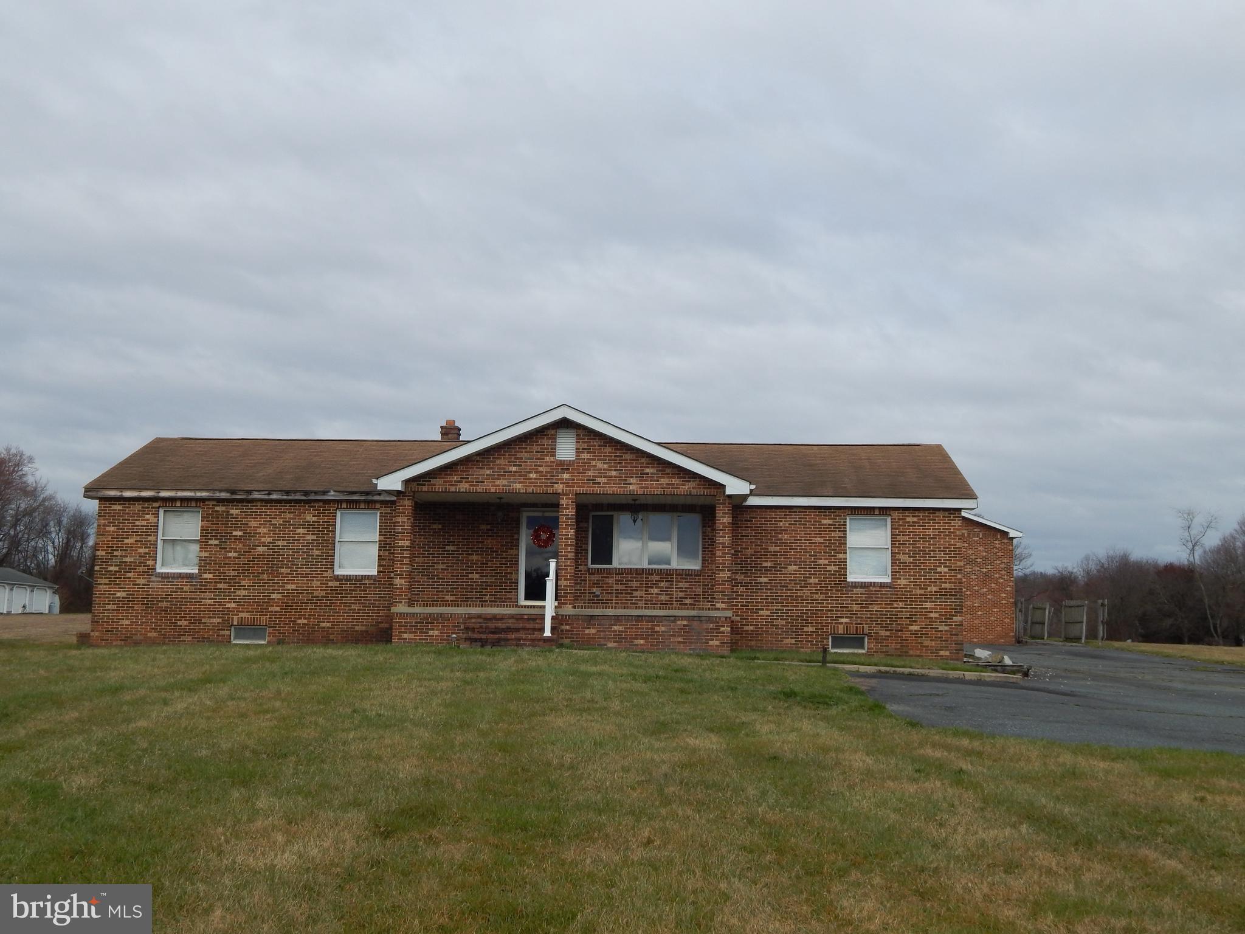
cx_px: 622
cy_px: 467
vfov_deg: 37.7
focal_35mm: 38
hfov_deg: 49.0
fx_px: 1367
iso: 125
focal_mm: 6.8
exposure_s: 1/1250
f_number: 3.4
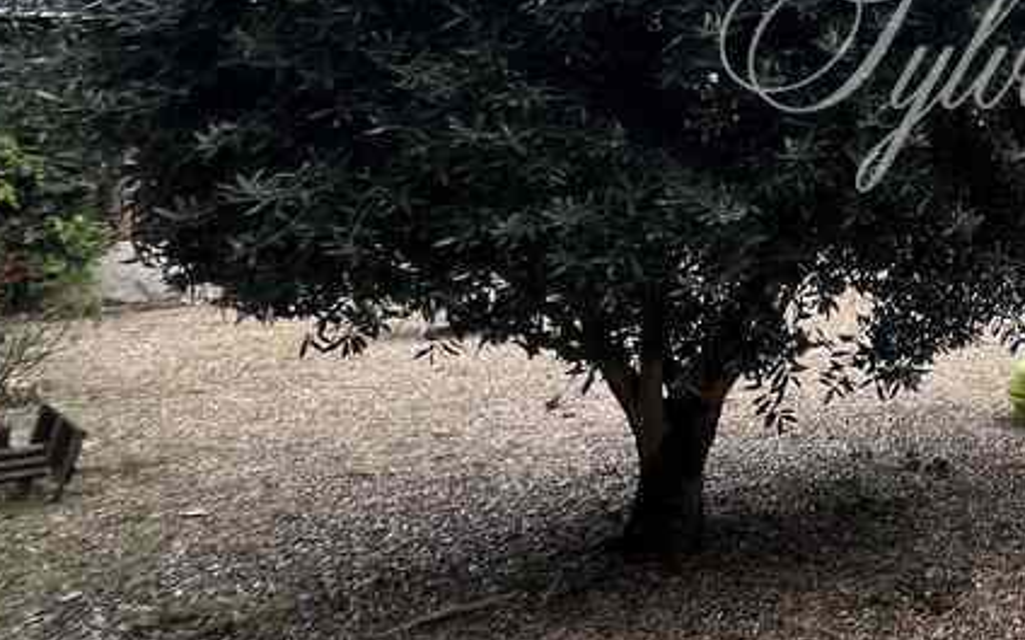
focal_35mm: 39
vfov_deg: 31.2
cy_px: 56
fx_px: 1089
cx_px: 1223
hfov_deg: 38.0
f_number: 1.8
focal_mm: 1.57
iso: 32
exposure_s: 1/169
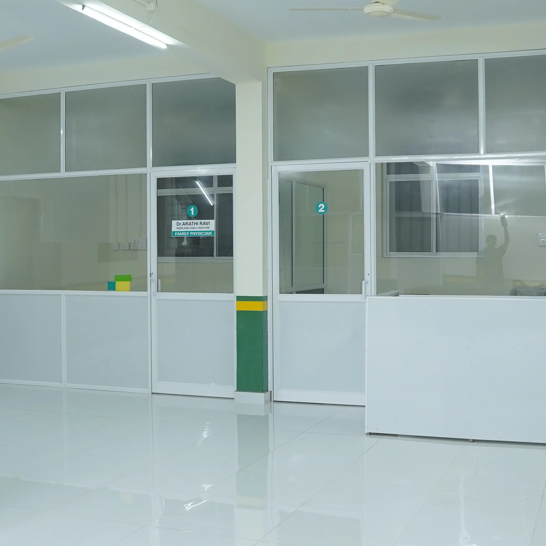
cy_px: 273
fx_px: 821
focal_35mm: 46
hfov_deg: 36.8
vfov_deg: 36.8
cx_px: 247
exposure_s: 1/125
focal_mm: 24
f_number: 5
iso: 1600
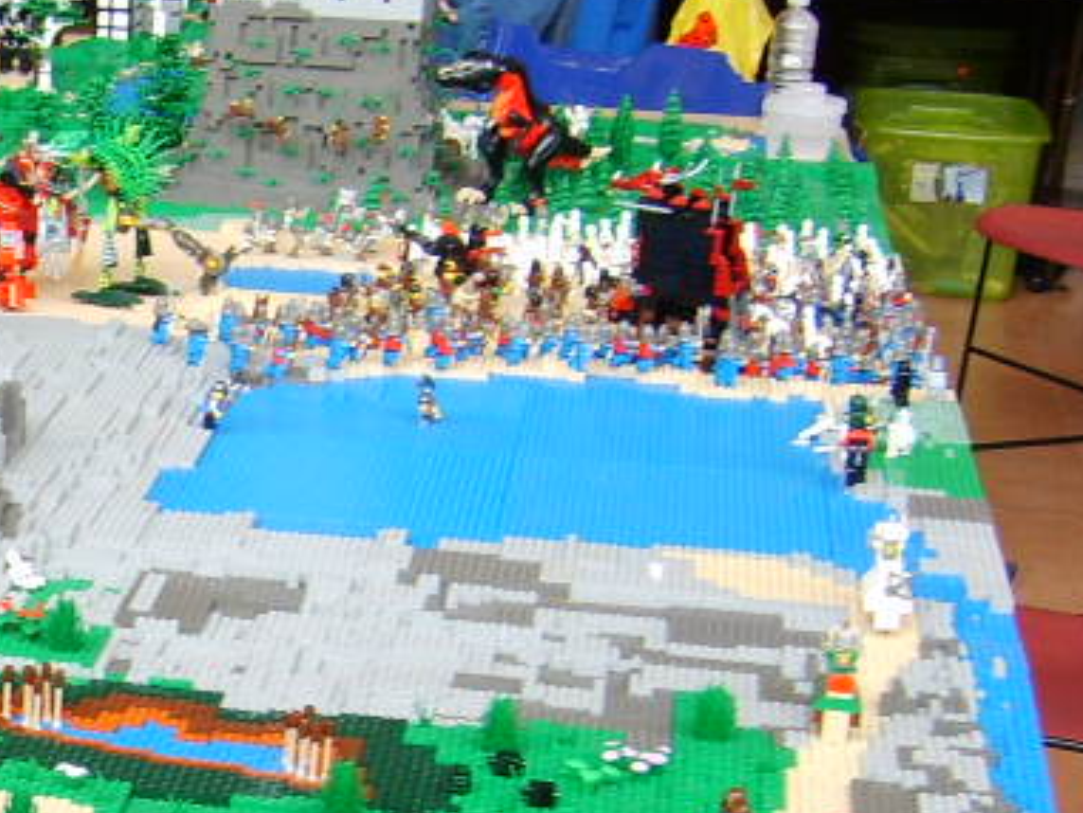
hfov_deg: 19.3
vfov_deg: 15.6
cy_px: 731
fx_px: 2942
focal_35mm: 94
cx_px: -316
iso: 50
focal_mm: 5.8
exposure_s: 1/30
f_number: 2.8
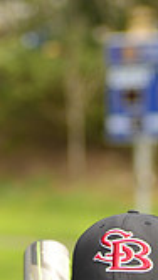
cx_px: 176
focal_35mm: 400
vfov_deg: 5.3
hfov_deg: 3.0
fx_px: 2978
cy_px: 446
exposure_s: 1/250
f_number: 5
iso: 100
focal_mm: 110
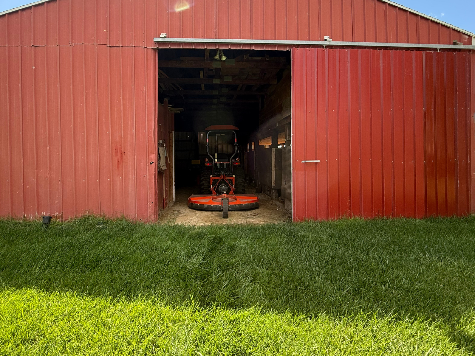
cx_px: 222
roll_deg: -0.2
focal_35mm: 18
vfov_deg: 71.2
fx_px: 247
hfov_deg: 87.6
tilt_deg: +0.8
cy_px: 152
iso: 50
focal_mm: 2.22
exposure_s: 1/200
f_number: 2.2
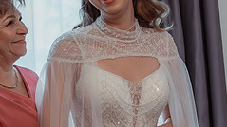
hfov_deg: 24.0
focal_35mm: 85
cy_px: 58
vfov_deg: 14.2
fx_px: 511
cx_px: 2
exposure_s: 1/320
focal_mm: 30
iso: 800
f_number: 2.8
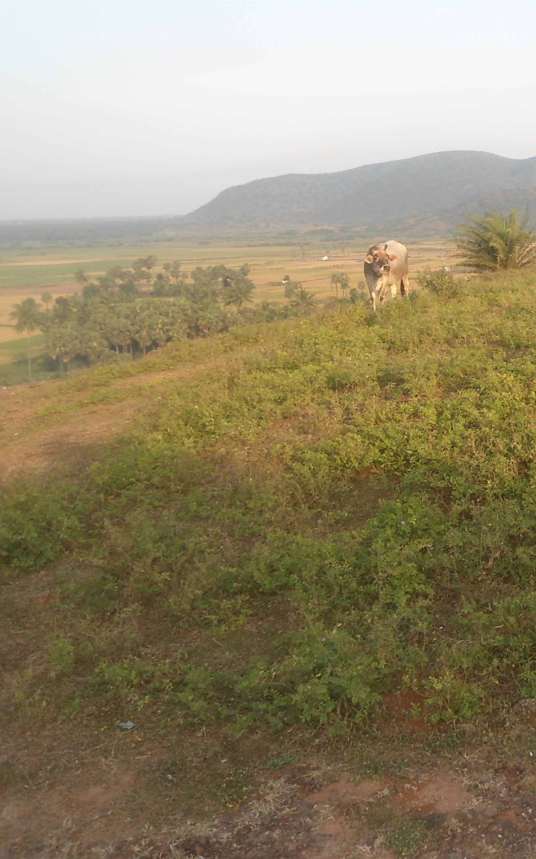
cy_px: 334
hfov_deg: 24.1
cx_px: 662
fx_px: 1122
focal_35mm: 48
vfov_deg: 41.6
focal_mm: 4.7
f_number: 2.8
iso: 80
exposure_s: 1/320
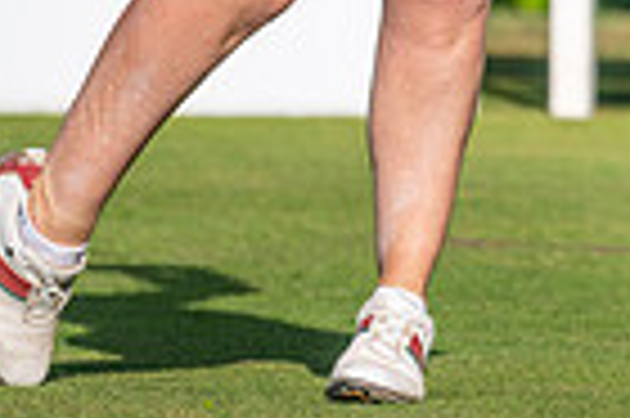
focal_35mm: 1244
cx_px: 567
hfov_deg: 1.7
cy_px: -407
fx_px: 21744
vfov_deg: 1.1
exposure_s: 1/3200
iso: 200
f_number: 5
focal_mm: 300
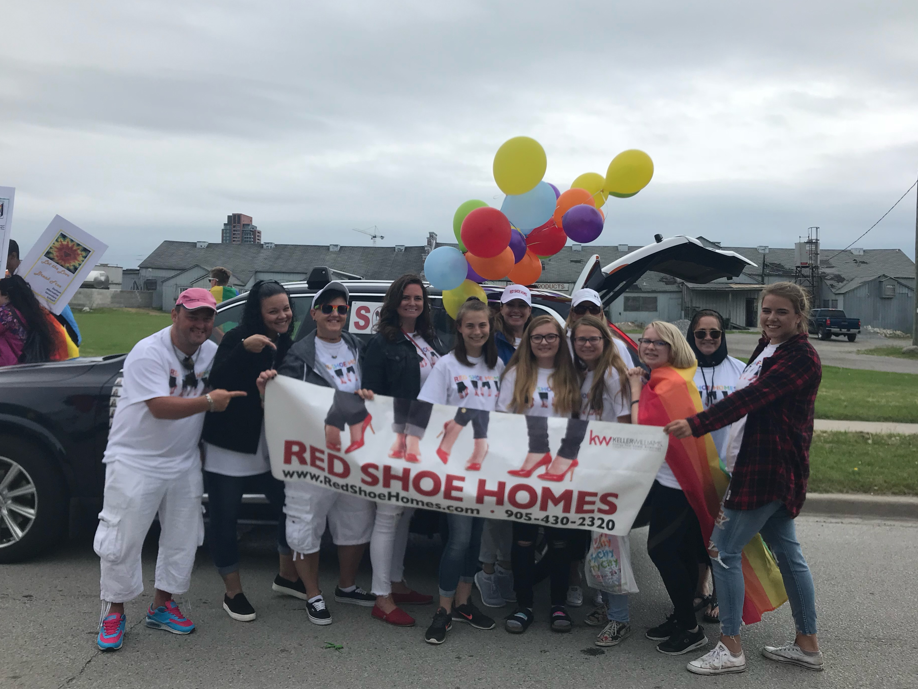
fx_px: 822
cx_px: 483
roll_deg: +0.4
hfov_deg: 58.3
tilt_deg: -2.9
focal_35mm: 31
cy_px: 344
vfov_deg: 45.4
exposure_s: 1/2037
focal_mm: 3.99
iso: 20
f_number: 1.8
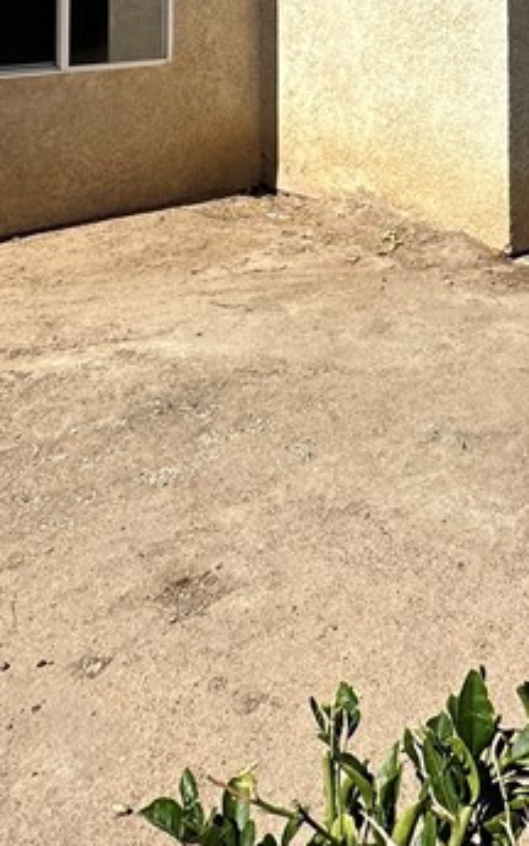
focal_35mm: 44
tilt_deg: +2.2
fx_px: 1014
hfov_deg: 28.1
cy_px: -91
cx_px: 480
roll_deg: +0.1
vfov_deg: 37.6
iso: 50
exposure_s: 1/2304
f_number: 2.2
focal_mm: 2.22
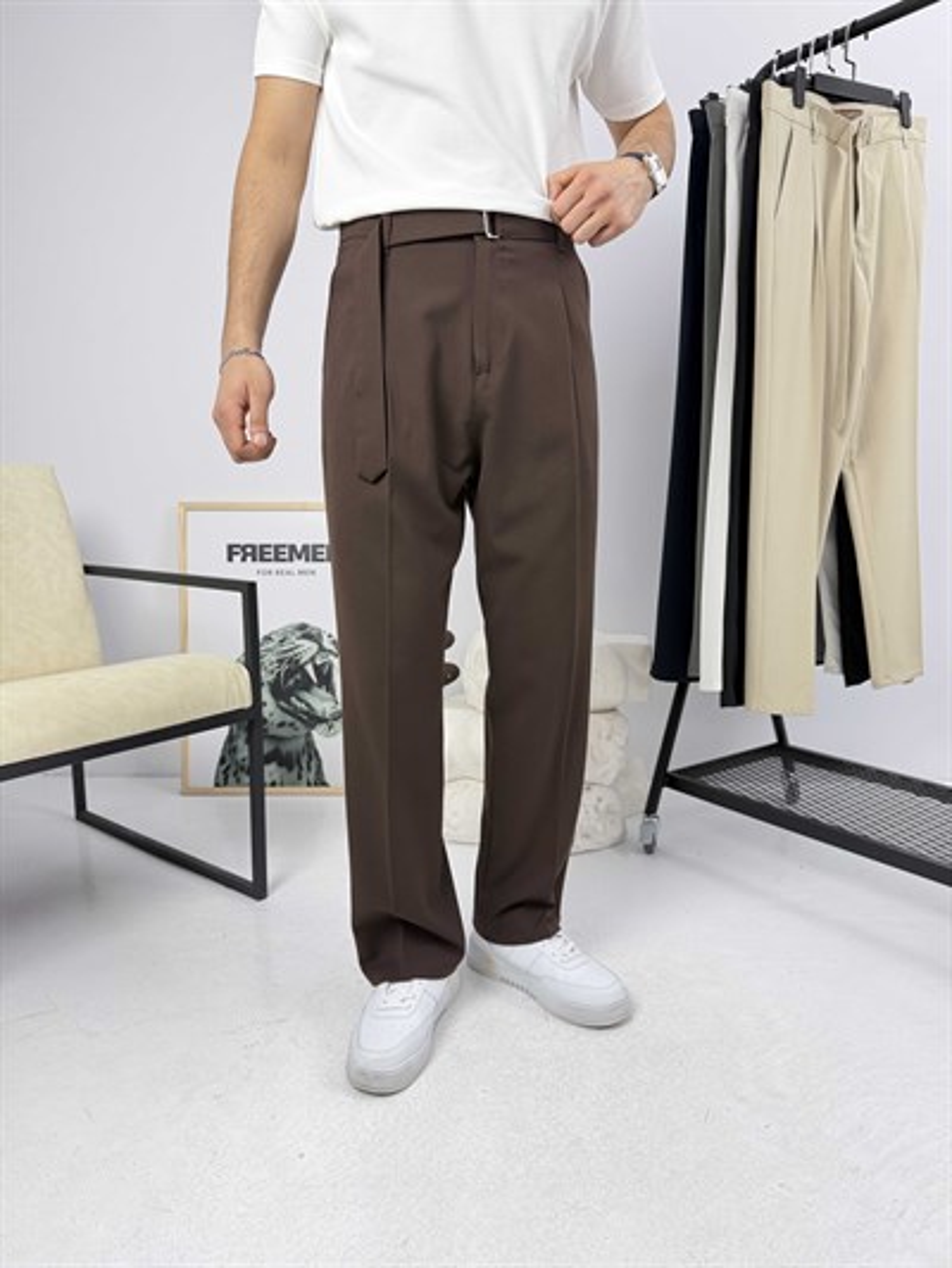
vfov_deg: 71.6
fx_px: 880
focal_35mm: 24
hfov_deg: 56.8
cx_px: 476
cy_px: 634
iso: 160
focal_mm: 6.76
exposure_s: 1/121
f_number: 1.78
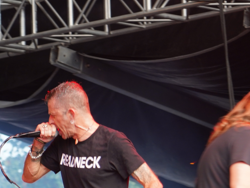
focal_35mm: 262
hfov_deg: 7.6
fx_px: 1892
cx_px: 187
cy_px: 185
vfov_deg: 5.7
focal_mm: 105
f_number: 4
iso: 800
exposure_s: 1/125
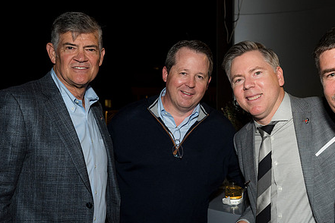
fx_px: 465
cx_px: 218
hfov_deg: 39.2
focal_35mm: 50
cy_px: 132
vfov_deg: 26.9
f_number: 5.6
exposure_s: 1/125
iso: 1250
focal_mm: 38
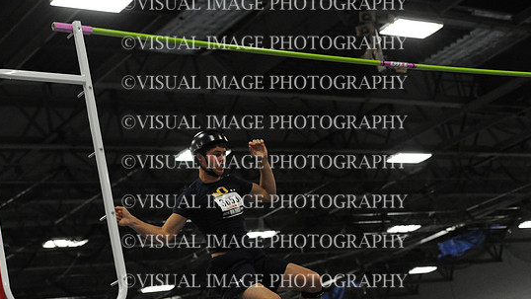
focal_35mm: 79
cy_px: 182
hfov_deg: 26.8
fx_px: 1113
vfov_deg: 15.3
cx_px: 265
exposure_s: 1/640
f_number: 3.5
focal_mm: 70
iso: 10000
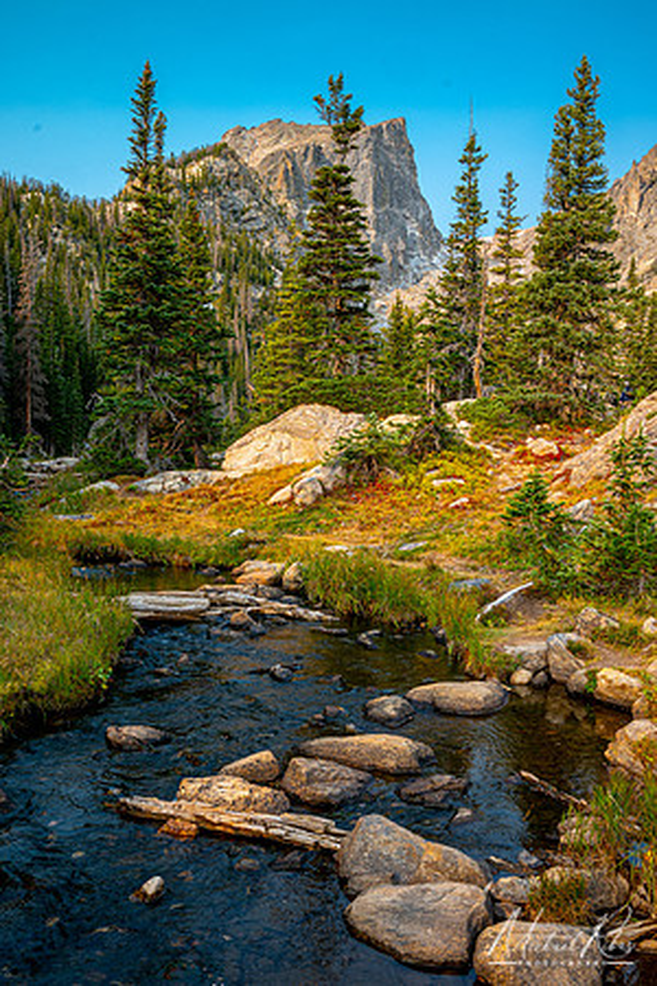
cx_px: 328
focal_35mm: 34
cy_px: 493
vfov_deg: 56.1
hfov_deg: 39.1
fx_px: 924
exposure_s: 1/15
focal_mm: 22.5
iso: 100
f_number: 13
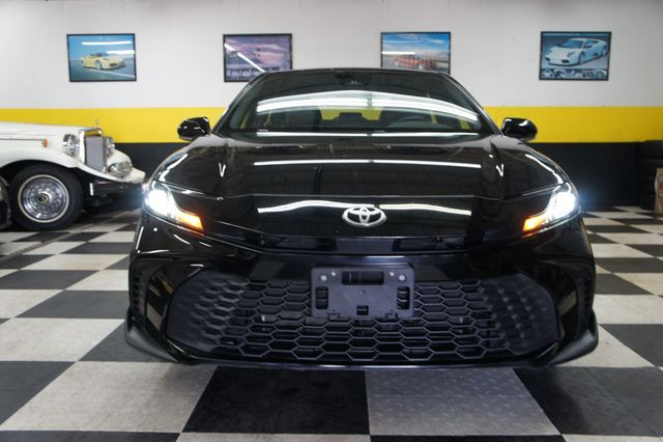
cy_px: 221
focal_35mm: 32
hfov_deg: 59.5
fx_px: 580
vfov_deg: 41.7
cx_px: 332
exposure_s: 1/40
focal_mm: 21
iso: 250
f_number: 4
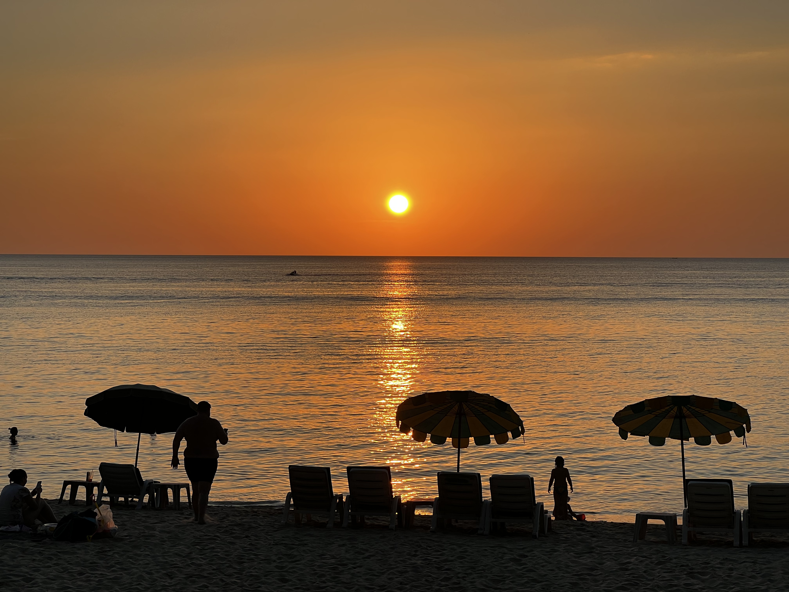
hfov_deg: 25.3
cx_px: 394
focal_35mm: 77
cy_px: 296
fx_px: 1755
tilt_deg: -0.4
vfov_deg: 19.1
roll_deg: -0.1
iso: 32
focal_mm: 9
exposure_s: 1/742
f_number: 2.8
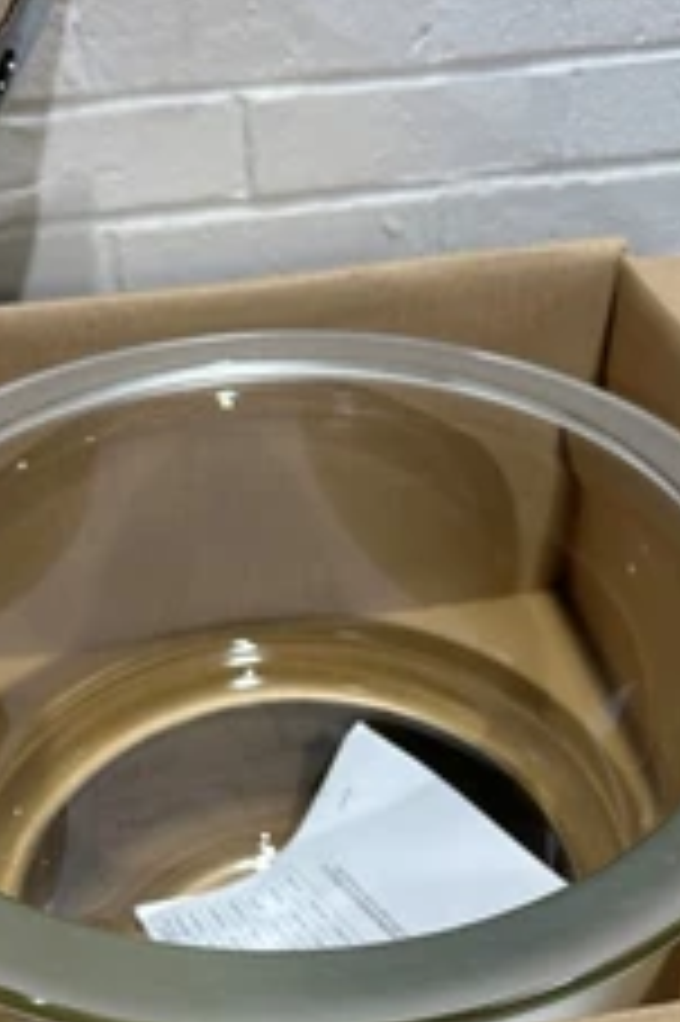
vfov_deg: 43.7
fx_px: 1248
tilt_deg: -42.2
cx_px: 324
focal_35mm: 44
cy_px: 707
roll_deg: -0.3
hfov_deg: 30.5
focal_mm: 6.86
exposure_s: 1/60
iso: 125
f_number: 1.78
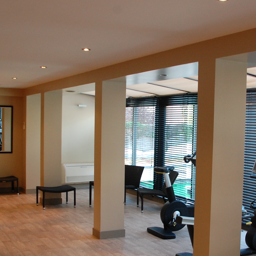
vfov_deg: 33.8
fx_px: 418
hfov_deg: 33.6
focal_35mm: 50
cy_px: 161
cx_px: 179
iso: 800
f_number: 7.1
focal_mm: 18
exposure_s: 1/30
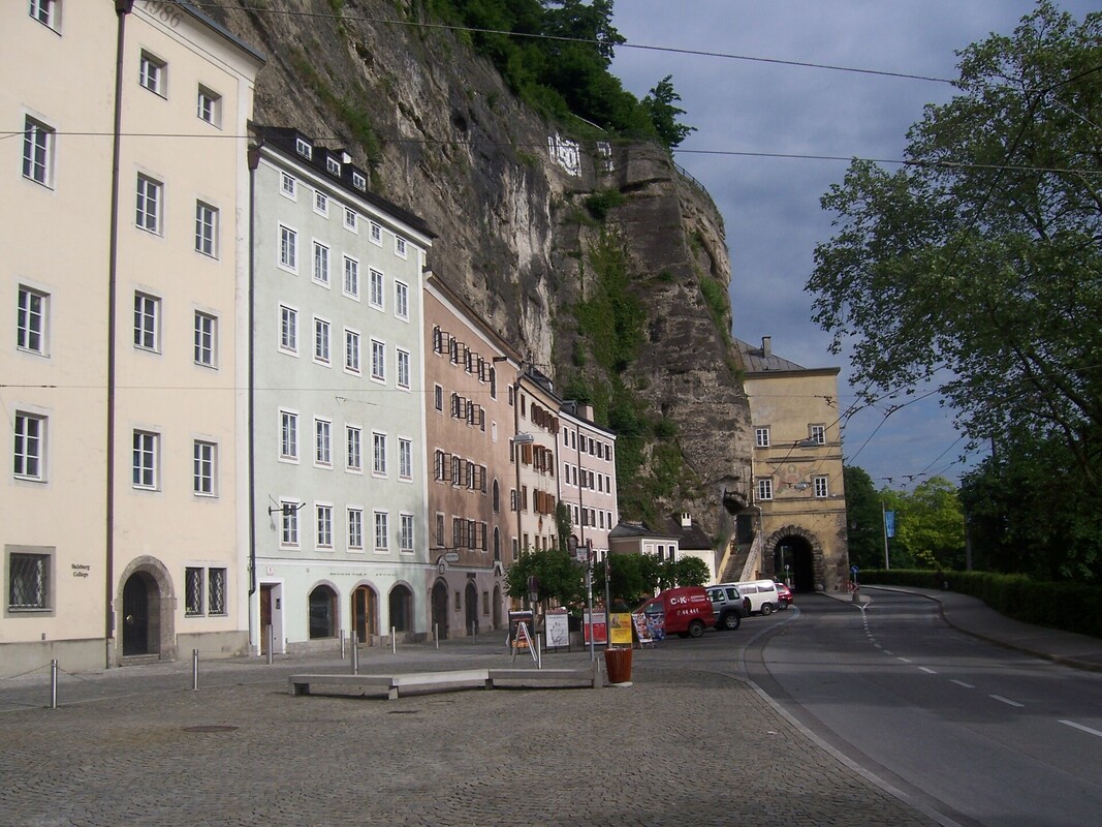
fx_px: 1146
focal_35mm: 36
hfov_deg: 51.4
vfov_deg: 39.6
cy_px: 414
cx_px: 551
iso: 80
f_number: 4.5
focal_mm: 6.2
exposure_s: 1/800
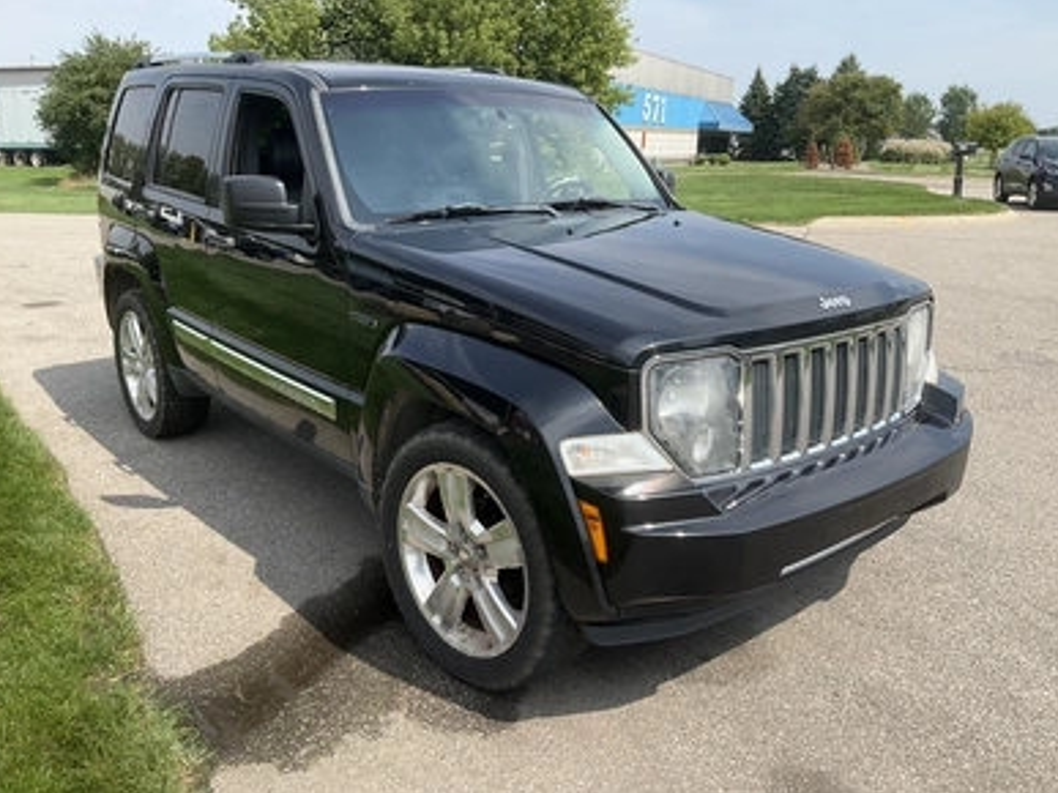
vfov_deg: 46.8
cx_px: 533
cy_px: 386
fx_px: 917
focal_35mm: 30
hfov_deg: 60.0
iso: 25
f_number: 1.8
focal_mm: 3
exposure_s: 1/1168
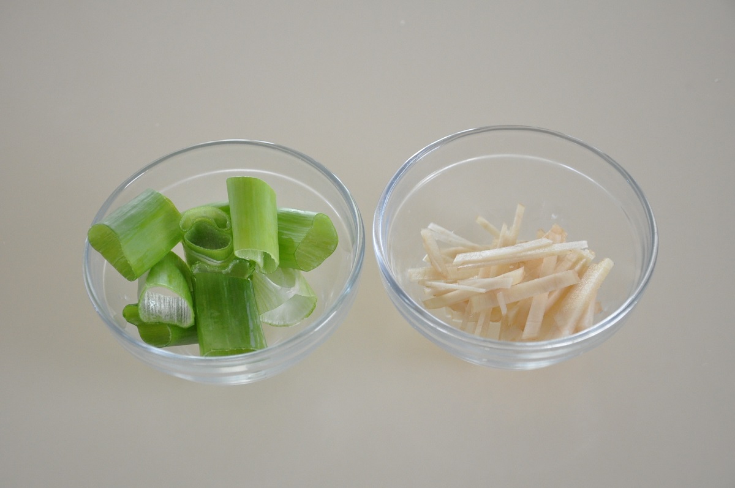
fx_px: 1223
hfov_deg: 33.4
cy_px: 244
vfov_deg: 22.6
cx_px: 368
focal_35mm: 60
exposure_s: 1/40
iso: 1600
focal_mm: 40
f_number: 4.5
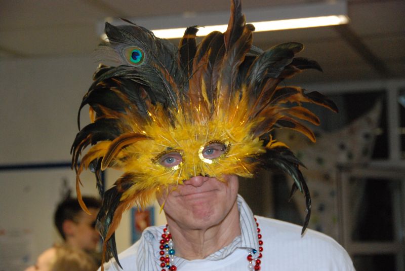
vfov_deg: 13.1
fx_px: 1182
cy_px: 136
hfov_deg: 19.4
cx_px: 202
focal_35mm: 105
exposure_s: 1/50
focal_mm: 70
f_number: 5.6
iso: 1600
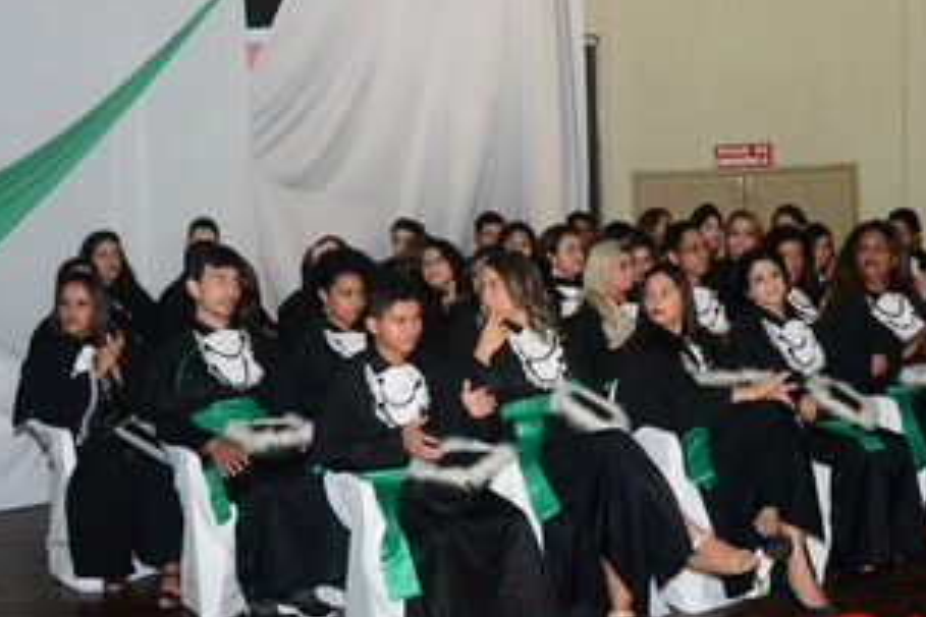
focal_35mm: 58
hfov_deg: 34.4
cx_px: 526
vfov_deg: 23.4
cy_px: 348
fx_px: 1492
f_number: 7.1
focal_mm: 26
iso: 3200
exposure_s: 1/80
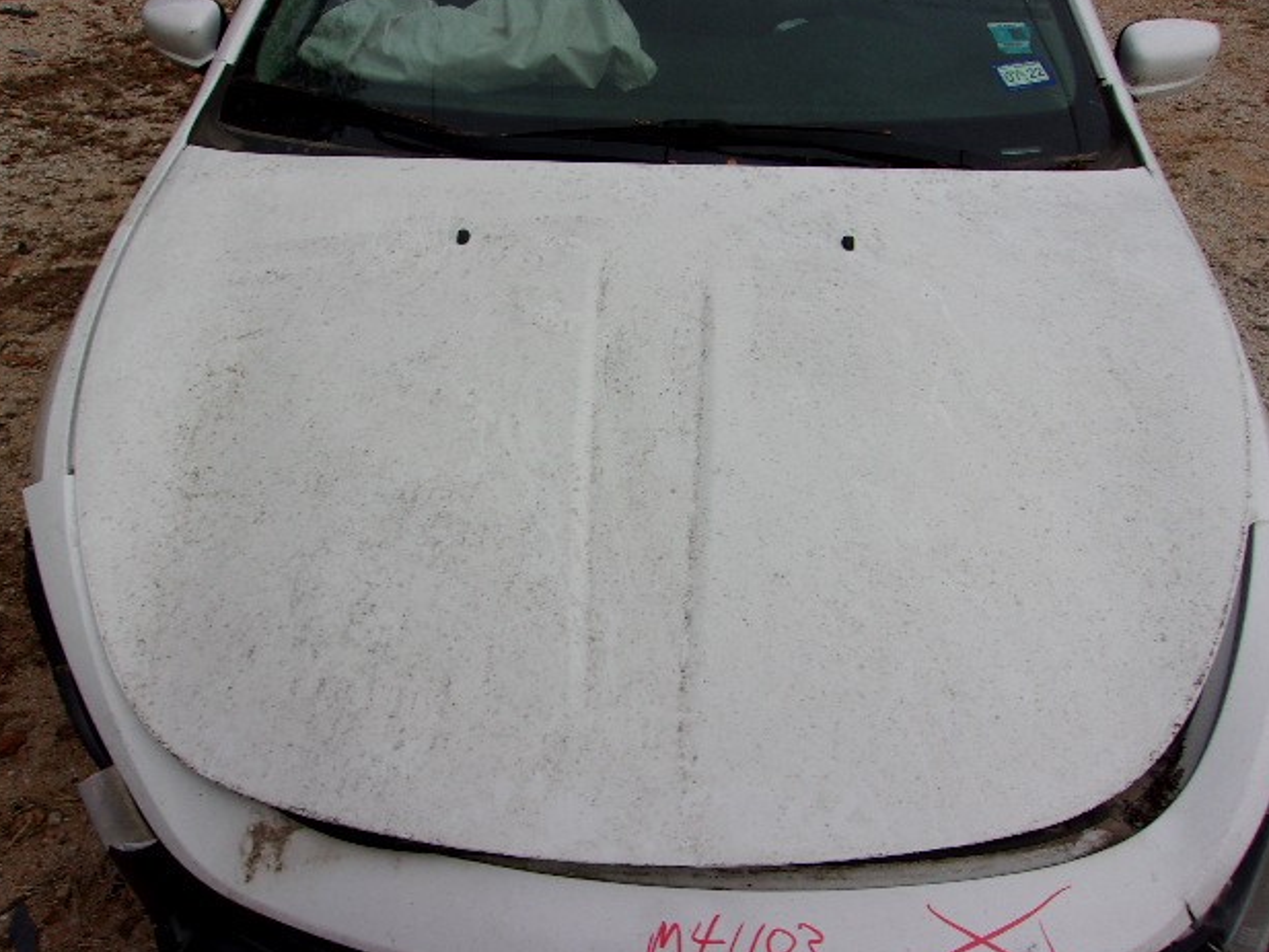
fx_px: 1027
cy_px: 479
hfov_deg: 63.4
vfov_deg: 49.8
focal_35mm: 28
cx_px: 627
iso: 80
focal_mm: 4.9
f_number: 10.4
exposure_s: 1/100
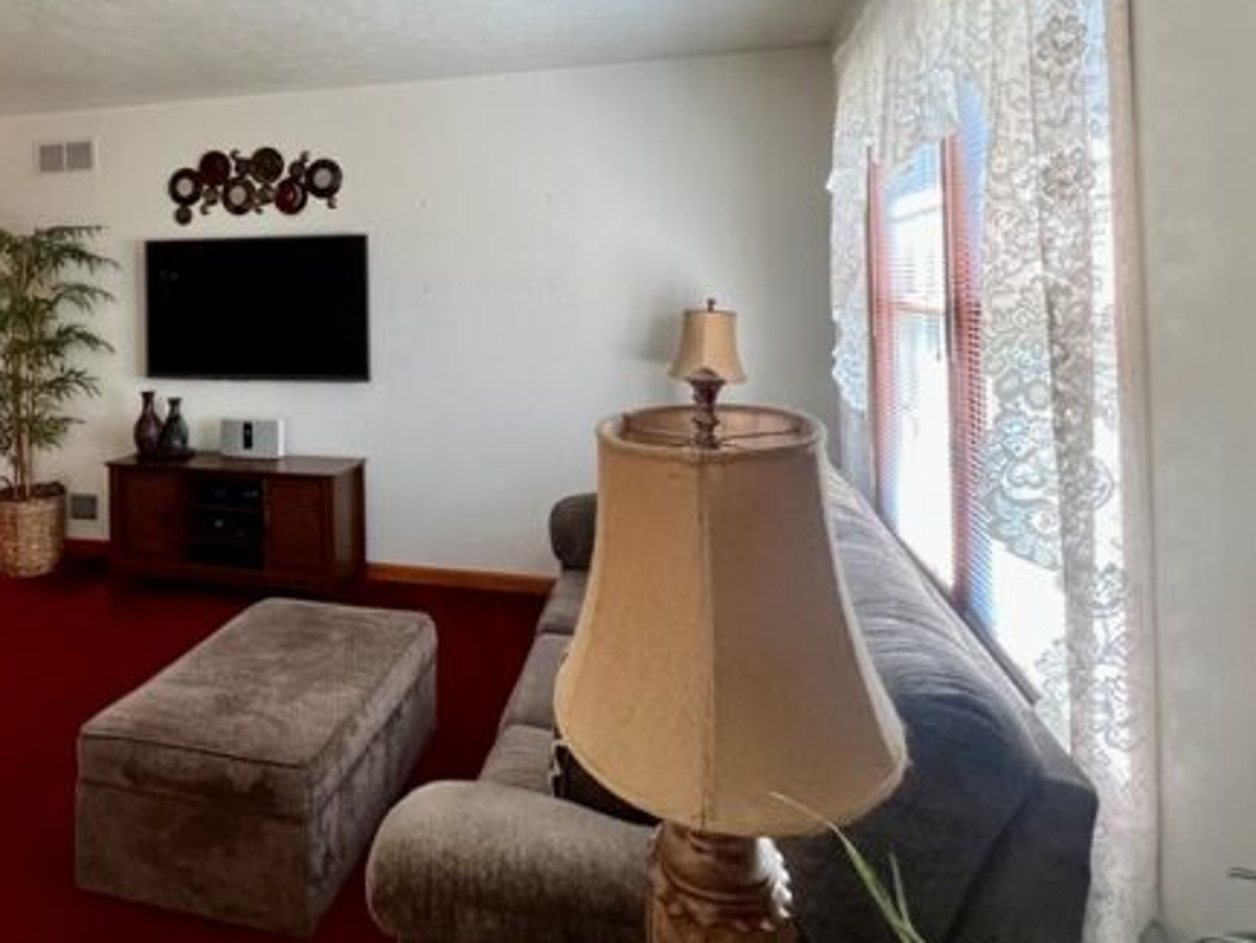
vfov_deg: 54.9
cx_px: 389
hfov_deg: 68.9
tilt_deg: +0.2
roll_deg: +0.8
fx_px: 871
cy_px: 270
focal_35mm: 24
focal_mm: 1.57
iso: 125
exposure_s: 1/120
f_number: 1.8
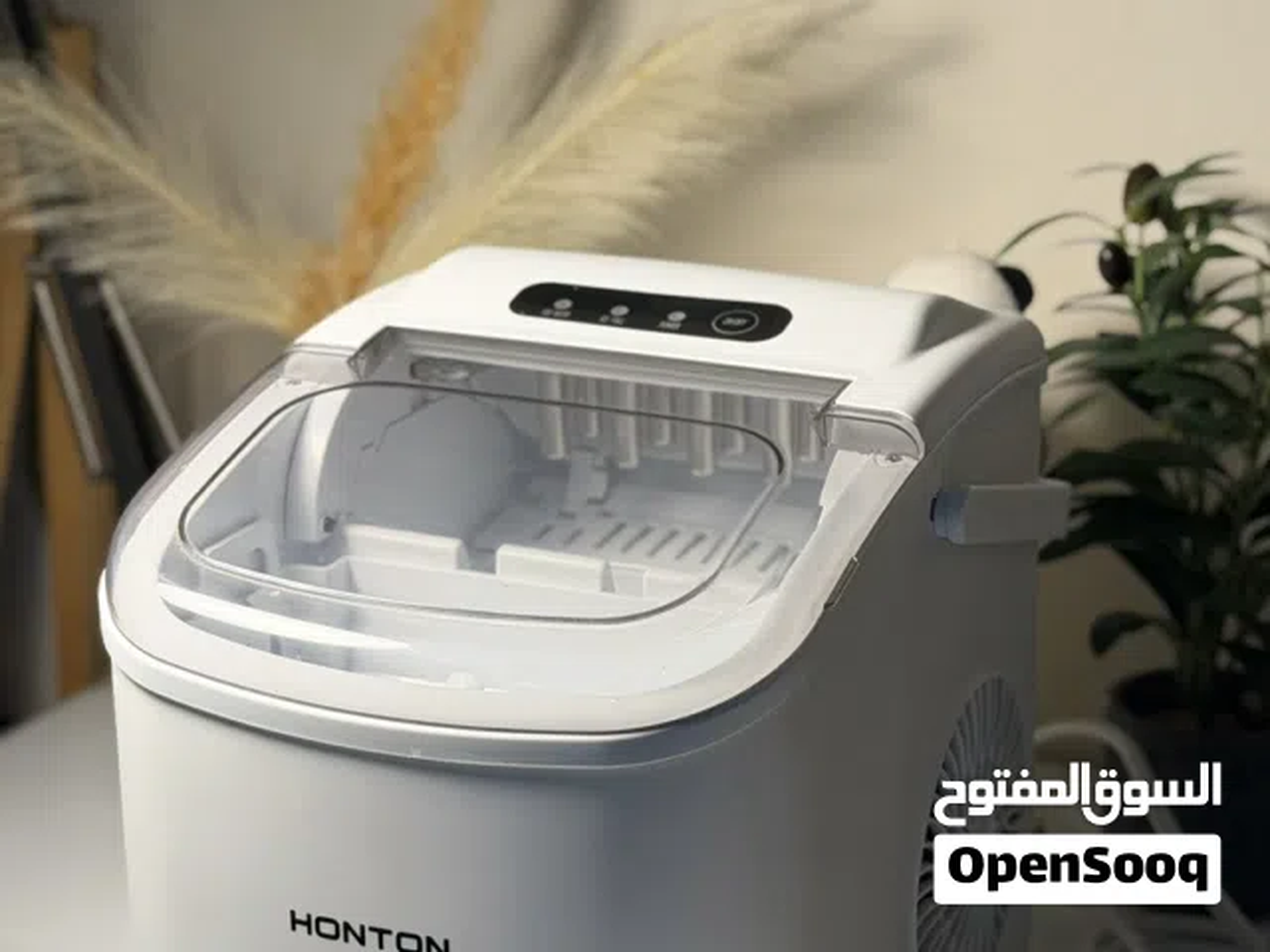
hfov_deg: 39.7
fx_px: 1761
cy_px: 476
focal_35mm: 48
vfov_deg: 30.3
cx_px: 635
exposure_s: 1/100
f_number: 1.78
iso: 50
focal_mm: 6.76
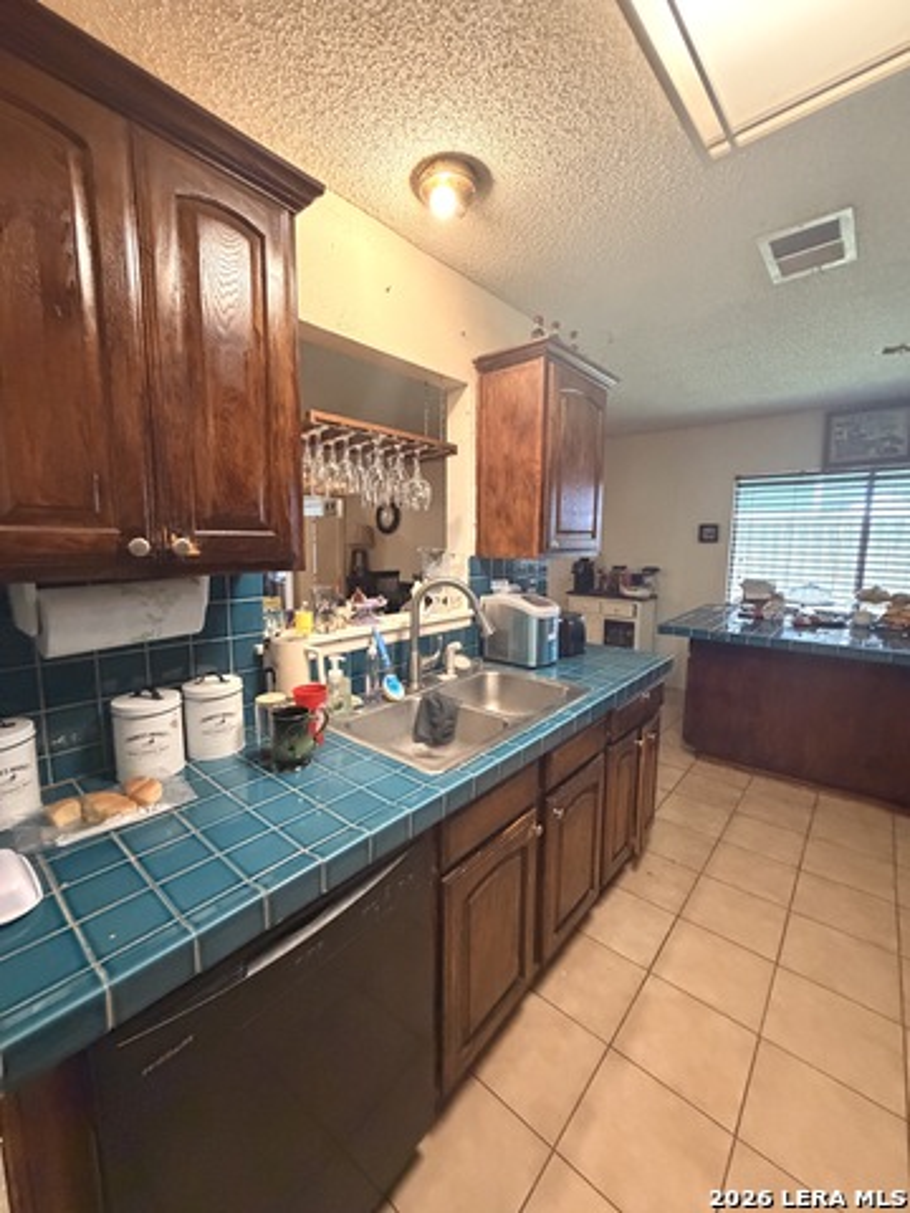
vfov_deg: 102.1
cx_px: 455
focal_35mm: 14
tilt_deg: -7.7
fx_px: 491
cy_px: 606
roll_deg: -0.2
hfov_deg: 85.7
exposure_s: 1/60
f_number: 2.2
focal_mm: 2.22
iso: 1000
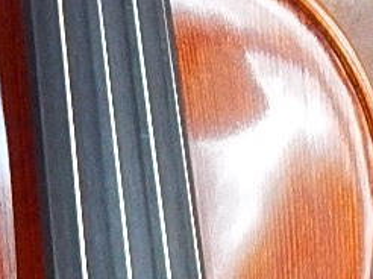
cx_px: 23
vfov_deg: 6.9
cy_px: 716
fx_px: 2175
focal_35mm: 202
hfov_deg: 9.7
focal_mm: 5.6
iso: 400
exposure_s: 1/50
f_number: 3.2
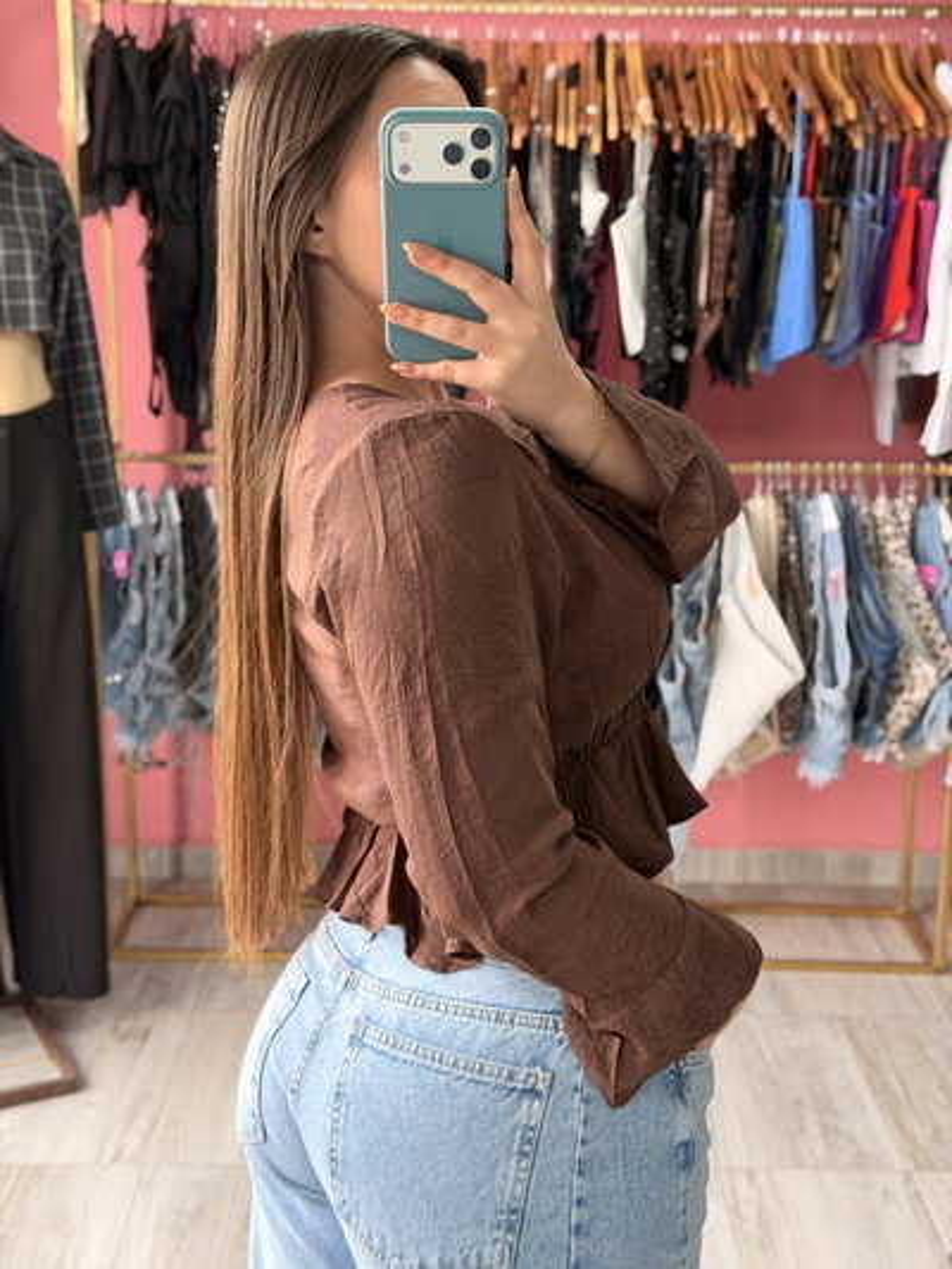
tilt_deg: -14.3
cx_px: 476
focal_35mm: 48
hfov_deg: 30.3
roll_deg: -0.3
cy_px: 634
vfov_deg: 39.6
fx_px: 1759
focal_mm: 6.76
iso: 100
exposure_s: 1/104
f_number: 1.78
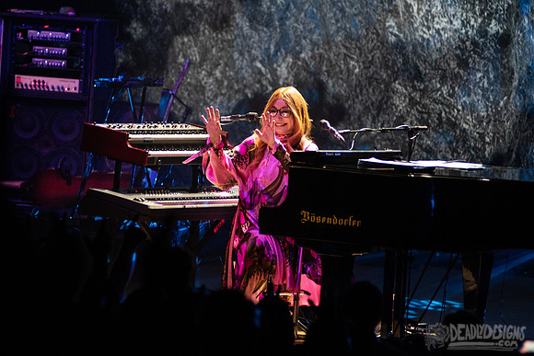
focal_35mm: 315
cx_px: 253
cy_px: 109
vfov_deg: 4.4
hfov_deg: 6.5
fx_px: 4667
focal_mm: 200
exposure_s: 1/250
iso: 2000
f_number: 3.2
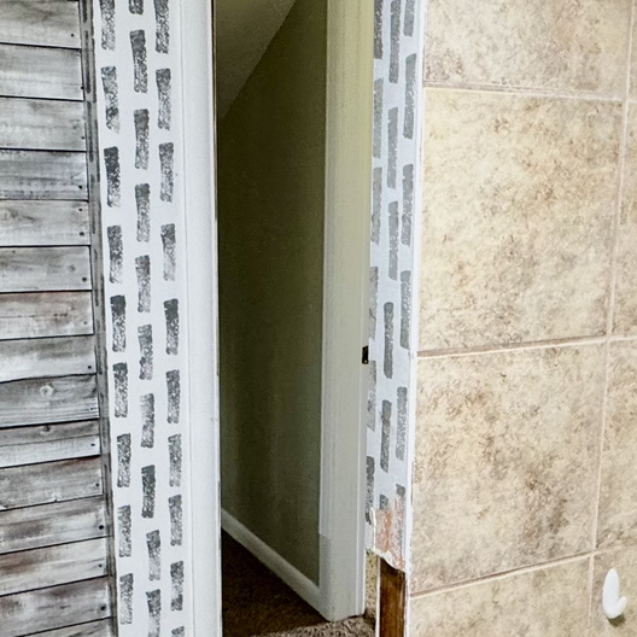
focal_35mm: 48
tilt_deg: -13.4
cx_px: 366
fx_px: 999
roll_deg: -0.9
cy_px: 398
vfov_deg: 35.2
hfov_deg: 35.3
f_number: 2.2
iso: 250
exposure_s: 1/99
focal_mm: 2.22
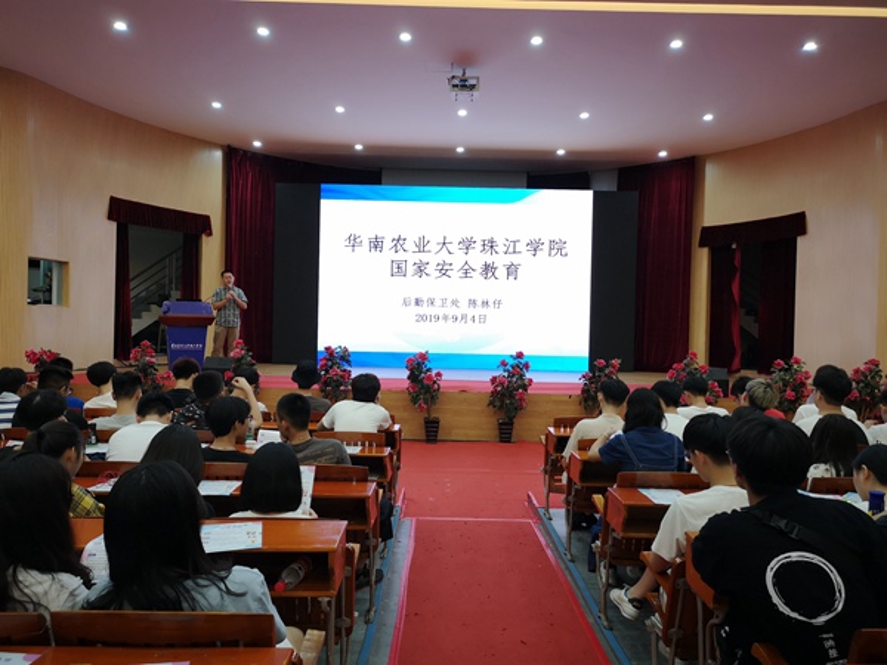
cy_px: 332
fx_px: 692
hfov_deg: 65.3
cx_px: 444
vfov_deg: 51.4
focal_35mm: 27
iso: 500
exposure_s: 1/100
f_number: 1.8
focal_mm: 3.95
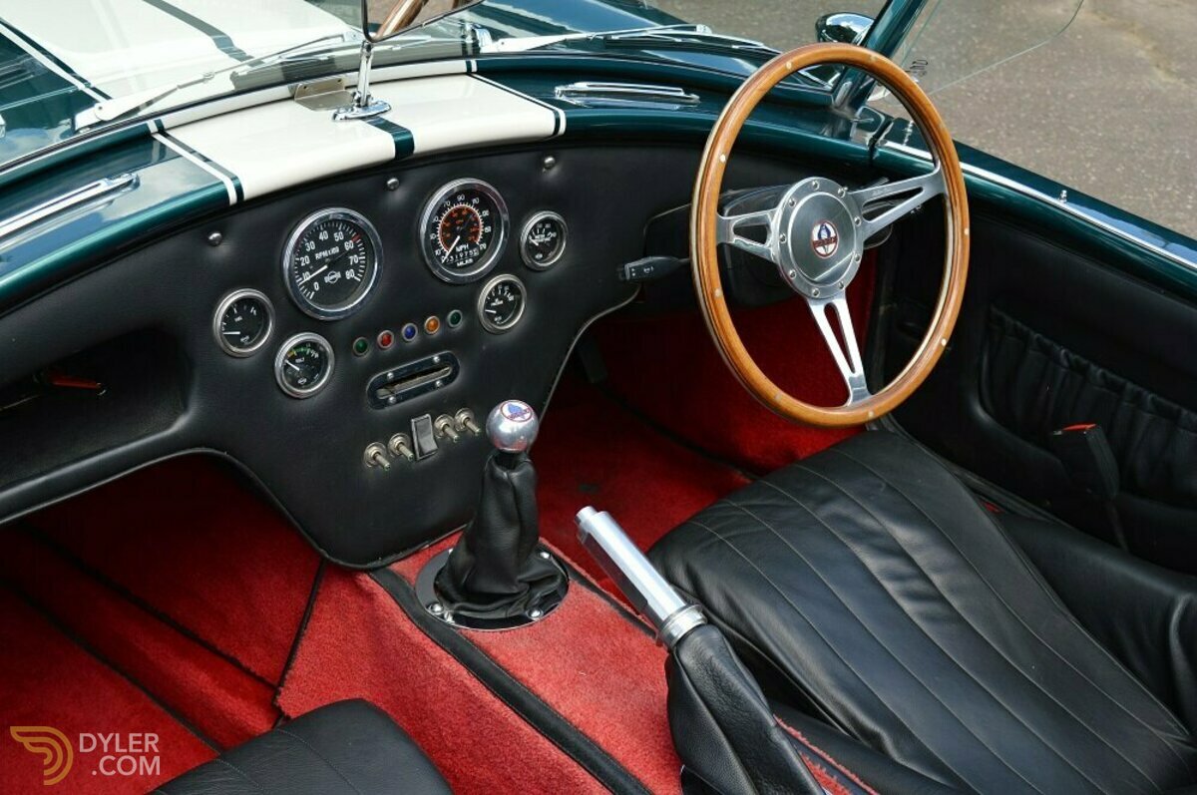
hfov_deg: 49.6
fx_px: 1295
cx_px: 598
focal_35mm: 39
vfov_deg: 34.1
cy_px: 398
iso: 110
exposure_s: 1/125
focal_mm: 26
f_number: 5.6
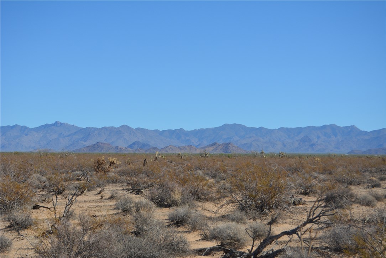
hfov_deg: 24.6
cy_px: 129
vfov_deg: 16.6
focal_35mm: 82
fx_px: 885
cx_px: 193
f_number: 7.1
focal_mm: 55
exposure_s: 1/1600
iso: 400
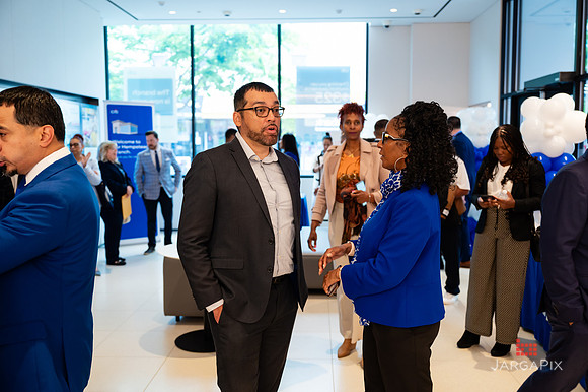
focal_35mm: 35
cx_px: 294
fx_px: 574
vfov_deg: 37.6
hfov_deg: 54.2
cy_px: 196
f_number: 3.2
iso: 800
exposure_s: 1/200
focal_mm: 35
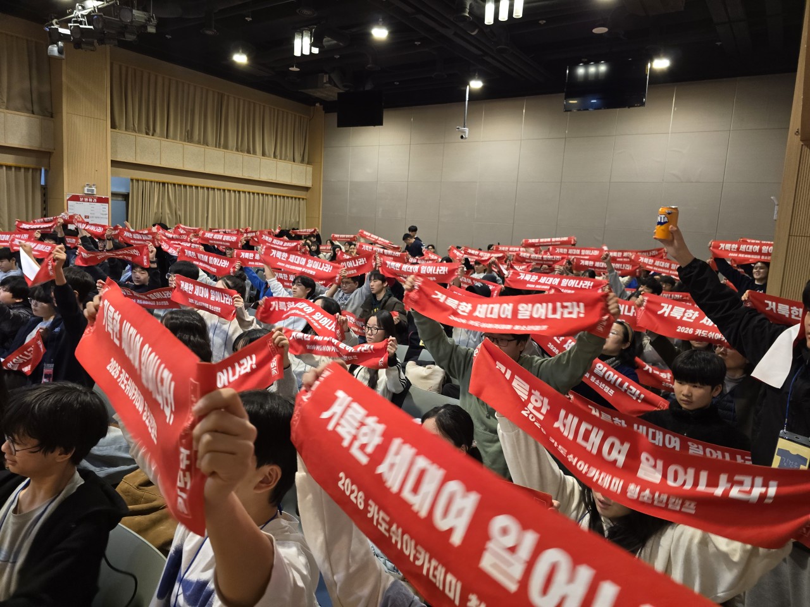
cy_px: 304
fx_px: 538
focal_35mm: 23
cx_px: 405
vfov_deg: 58.9
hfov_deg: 73.9
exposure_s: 1/120
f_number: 1.7
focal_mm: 6.3
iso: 250
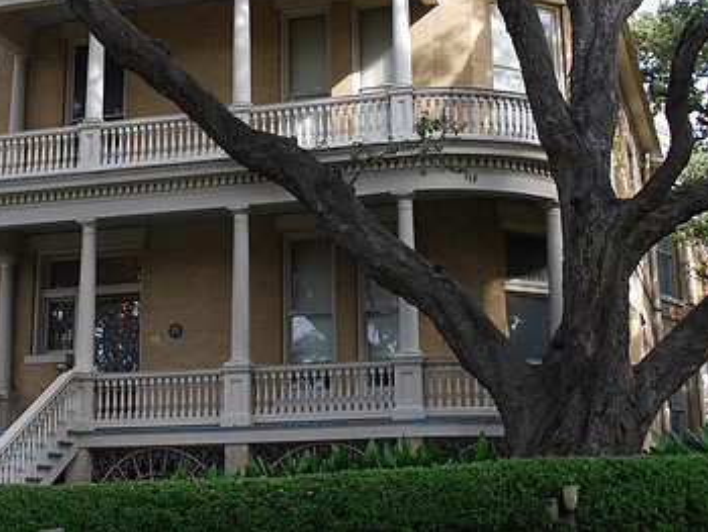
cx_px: 255
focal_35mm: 67
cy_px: 141
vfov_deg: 21.8
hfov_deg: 28.8
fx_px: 1371
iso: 200
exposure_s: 1/125
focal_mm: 28
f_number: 5.6
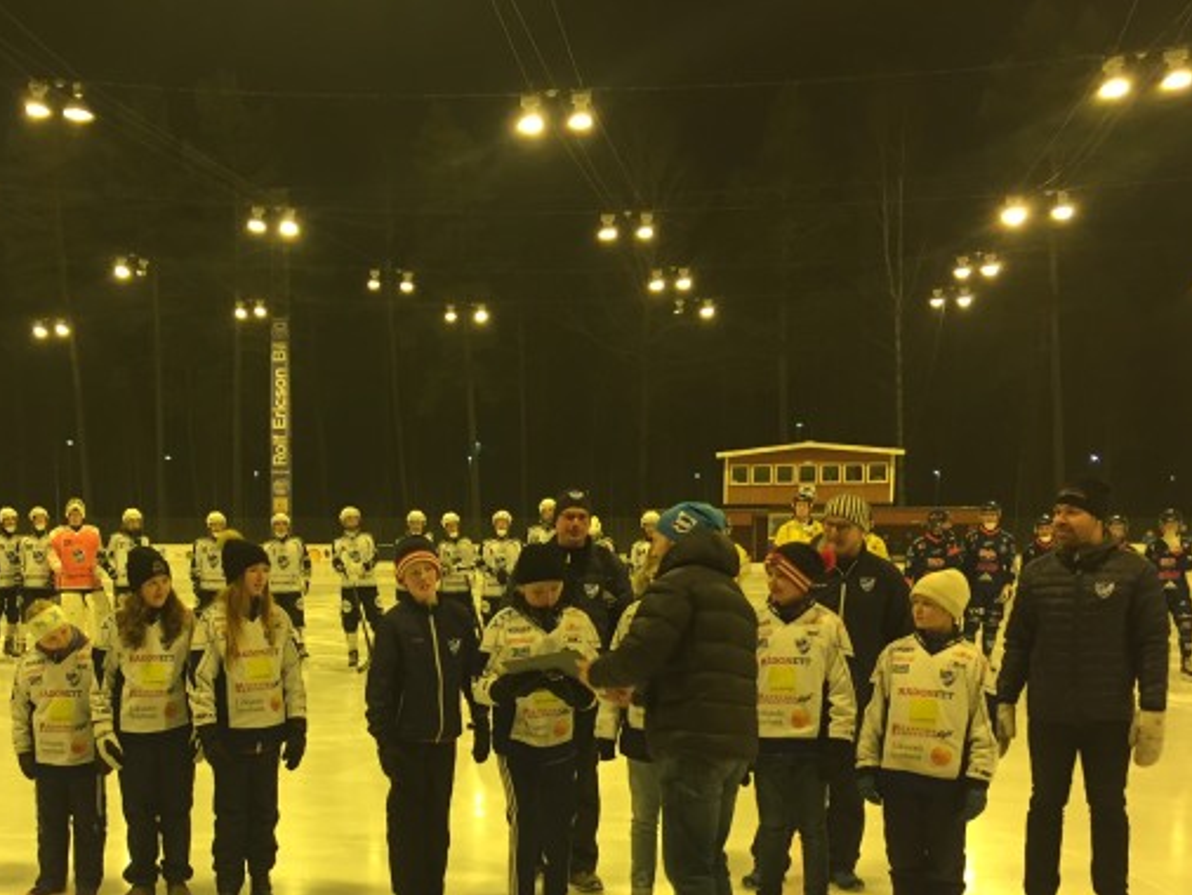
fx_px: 1516
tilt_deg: -6.4
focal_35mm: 44
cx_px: 386
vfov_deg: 32.3
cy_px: 671
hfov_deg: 42.3
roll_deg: +0.4
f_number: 2.2
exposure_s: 1/33
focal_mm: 4.15
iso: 125
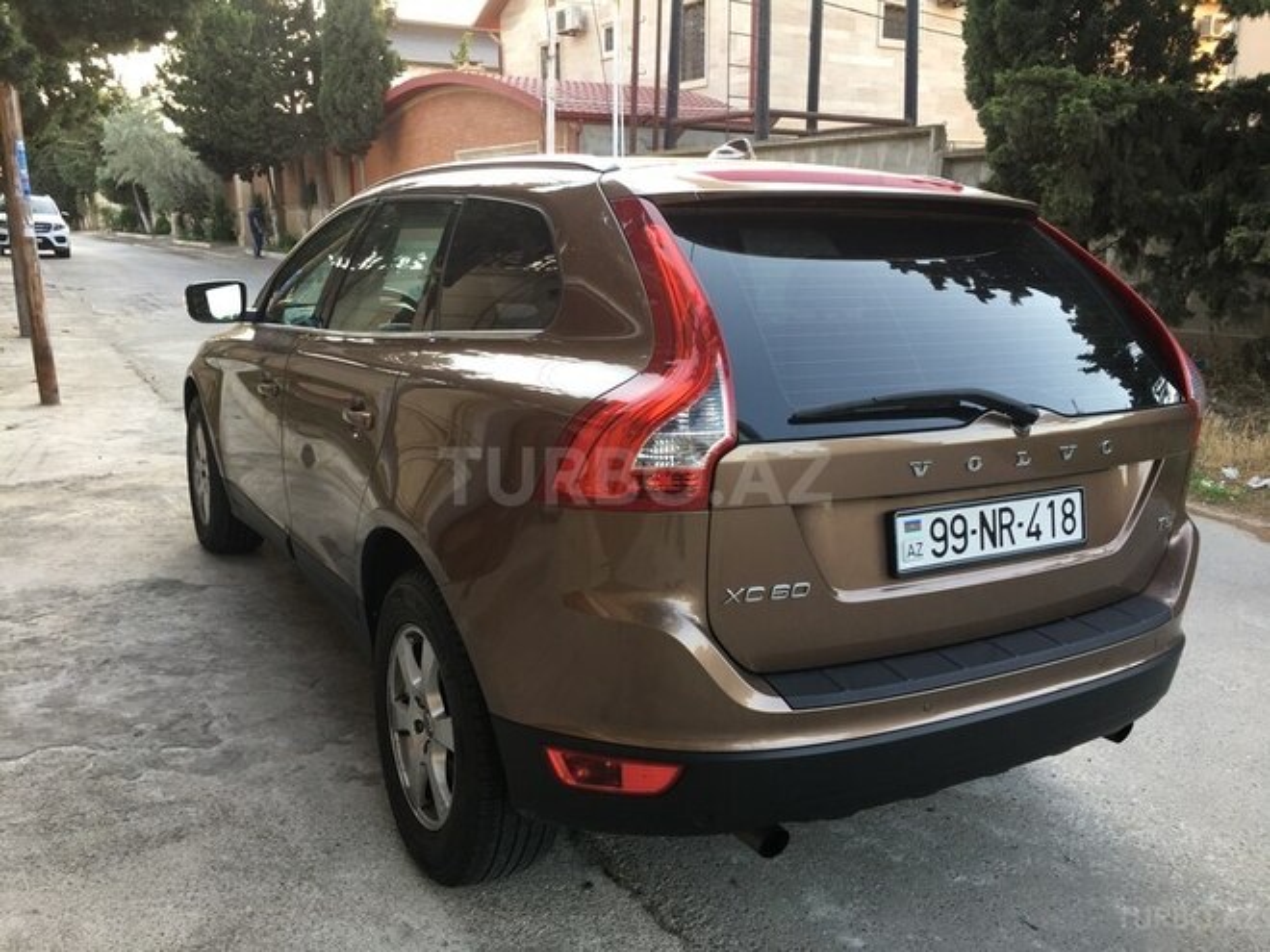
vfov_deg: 48.2
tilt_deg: -11.3
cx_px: 635
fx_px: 1064
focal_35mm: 29
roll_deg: +0.0
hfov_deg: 61.7
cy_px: 476
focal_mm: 4.15
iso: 25
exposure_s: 1/50
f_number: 2.2
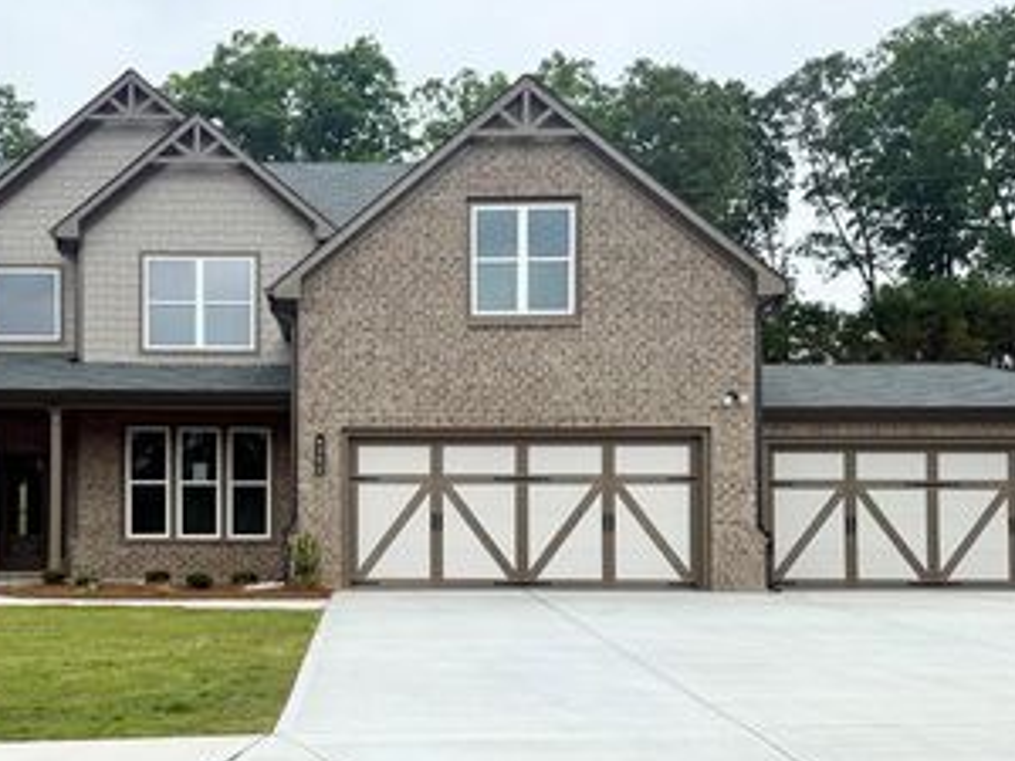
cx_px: 365
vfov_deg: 35.6
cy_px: 516
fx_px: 1173
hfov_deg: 46.3
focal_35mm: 40
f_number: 1.78
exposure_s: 1/2232
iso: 80
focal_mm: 6.76
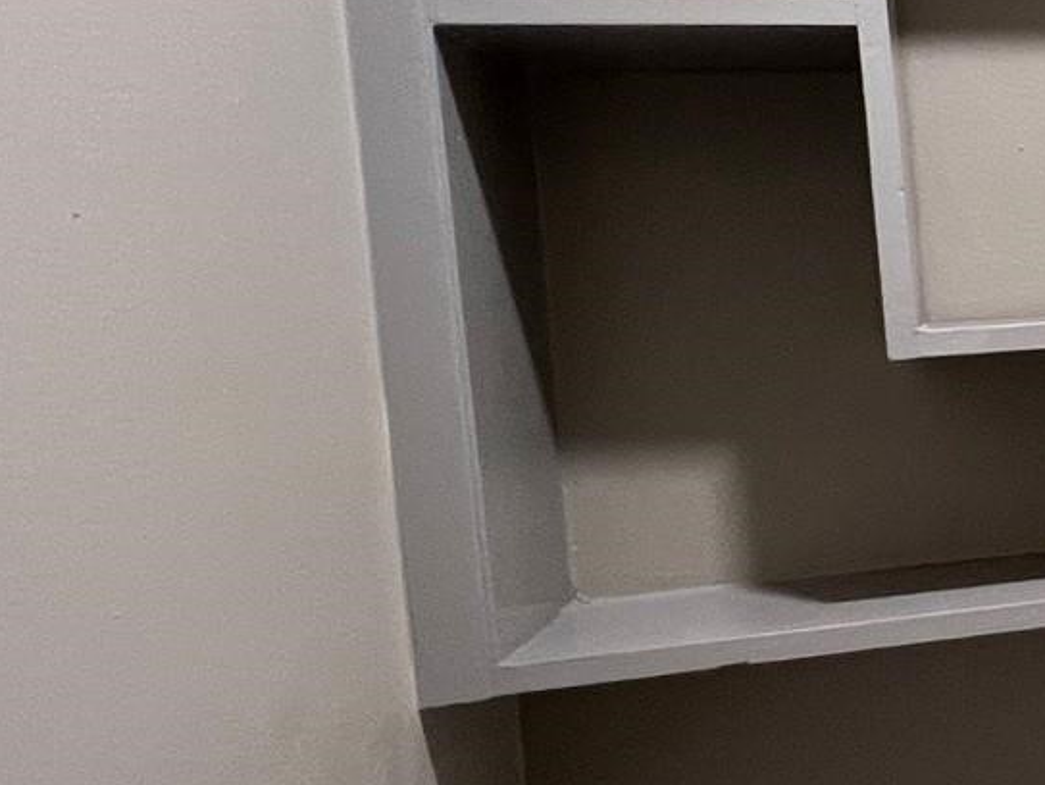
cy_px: 373
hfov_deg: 25.8
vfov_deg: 29.7
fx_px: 1480
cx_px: 1655
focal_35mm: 49
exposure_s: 1/60
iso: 200
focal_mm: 1.57
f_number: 1.8
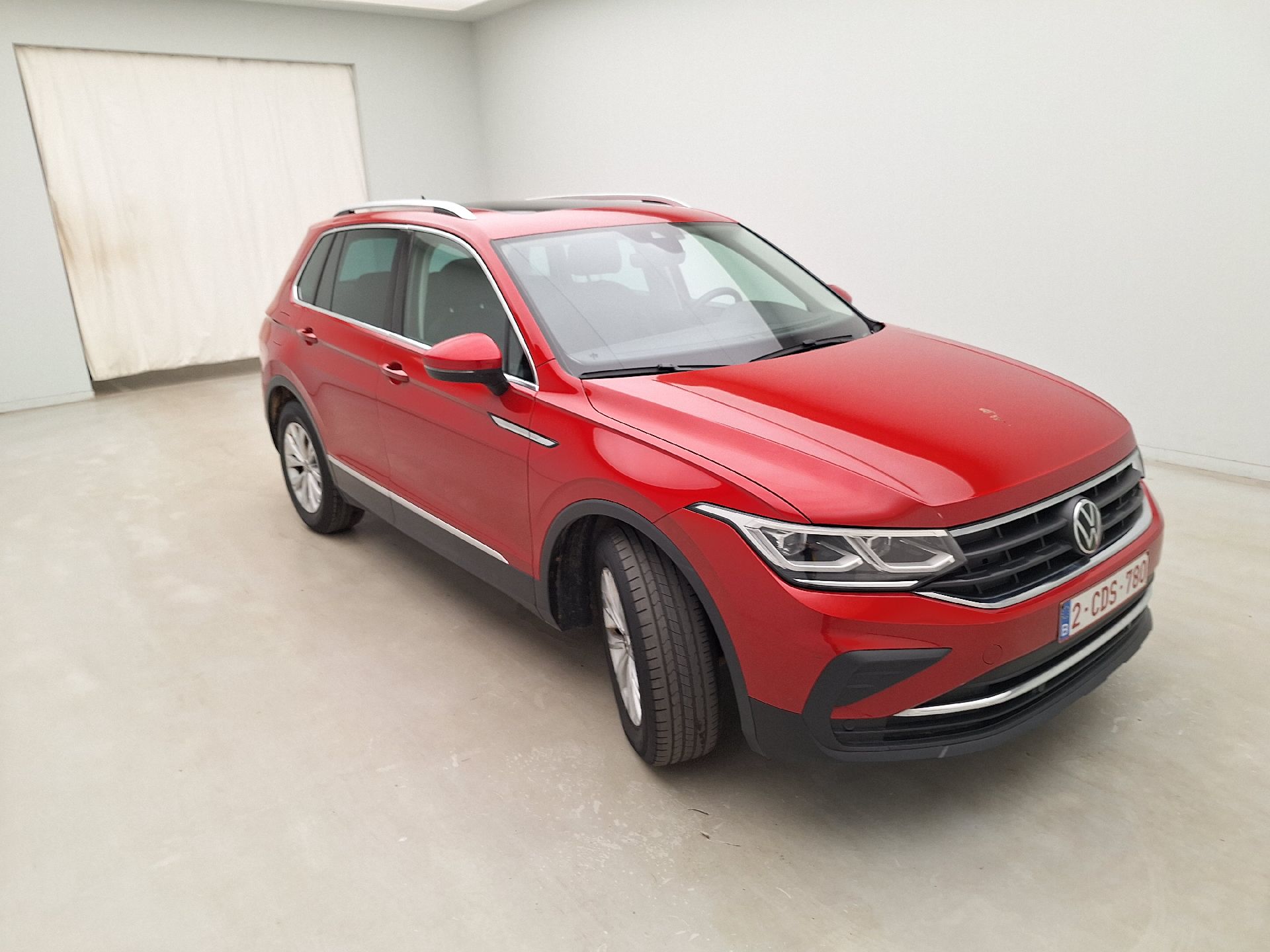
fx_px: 844
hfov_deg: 73.9
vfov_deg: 58.9
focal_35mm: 23
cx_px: 635
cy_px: 476
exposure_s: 1/100
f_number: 1.8
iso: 50
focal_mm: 5.54
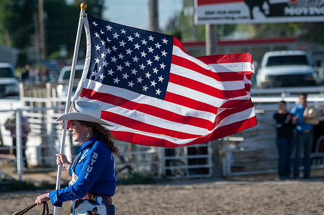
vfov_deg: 5.6
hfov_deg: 8.4
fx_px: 2194
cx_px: 126
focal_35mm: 244
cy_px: 126
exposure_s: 1/1000
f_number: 5.6
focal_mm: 200
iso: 160
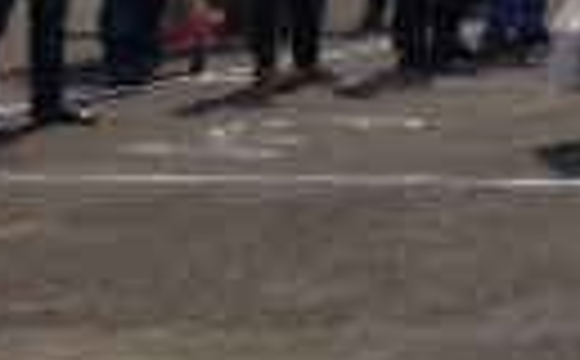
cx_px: 1700
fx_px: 3296
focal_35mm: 209
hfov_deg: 8.5
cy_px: -441
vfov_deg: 6.0
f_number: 2.4
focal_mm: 4.12
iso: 50
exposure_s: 1/3623
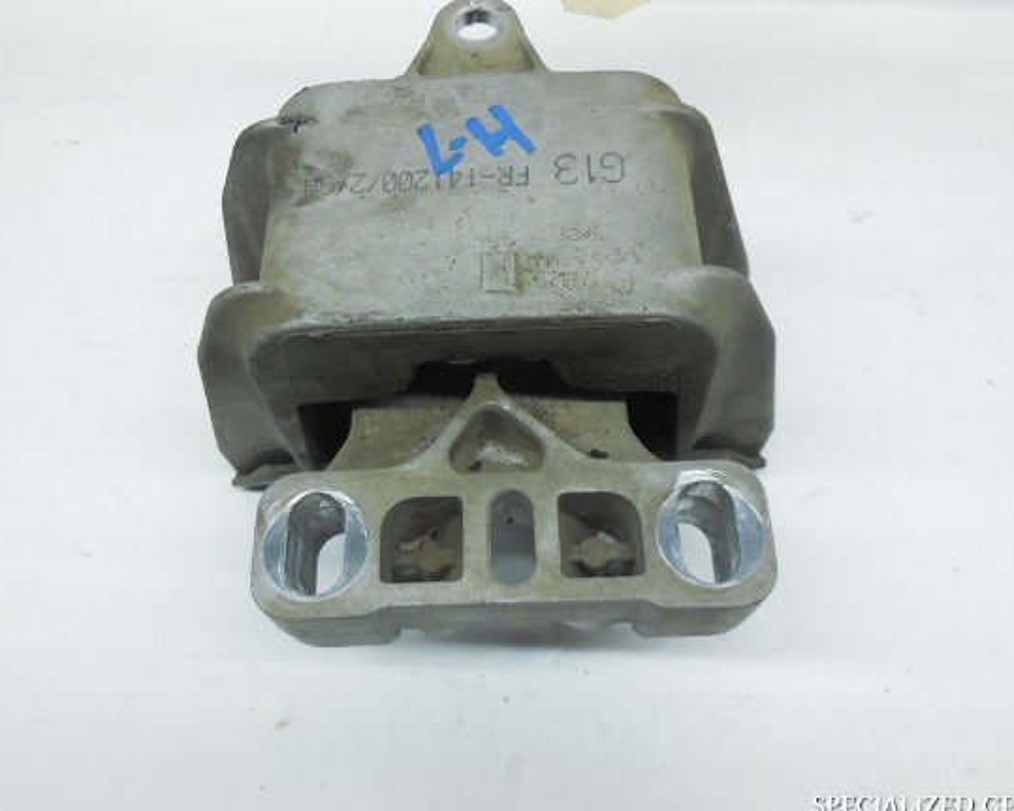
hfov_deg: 60.5
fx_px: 870
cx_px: 500
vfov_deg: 50.0
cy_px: 391
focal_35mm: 29
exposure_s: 1/250
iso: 400
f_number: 3.1
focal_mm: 4.5
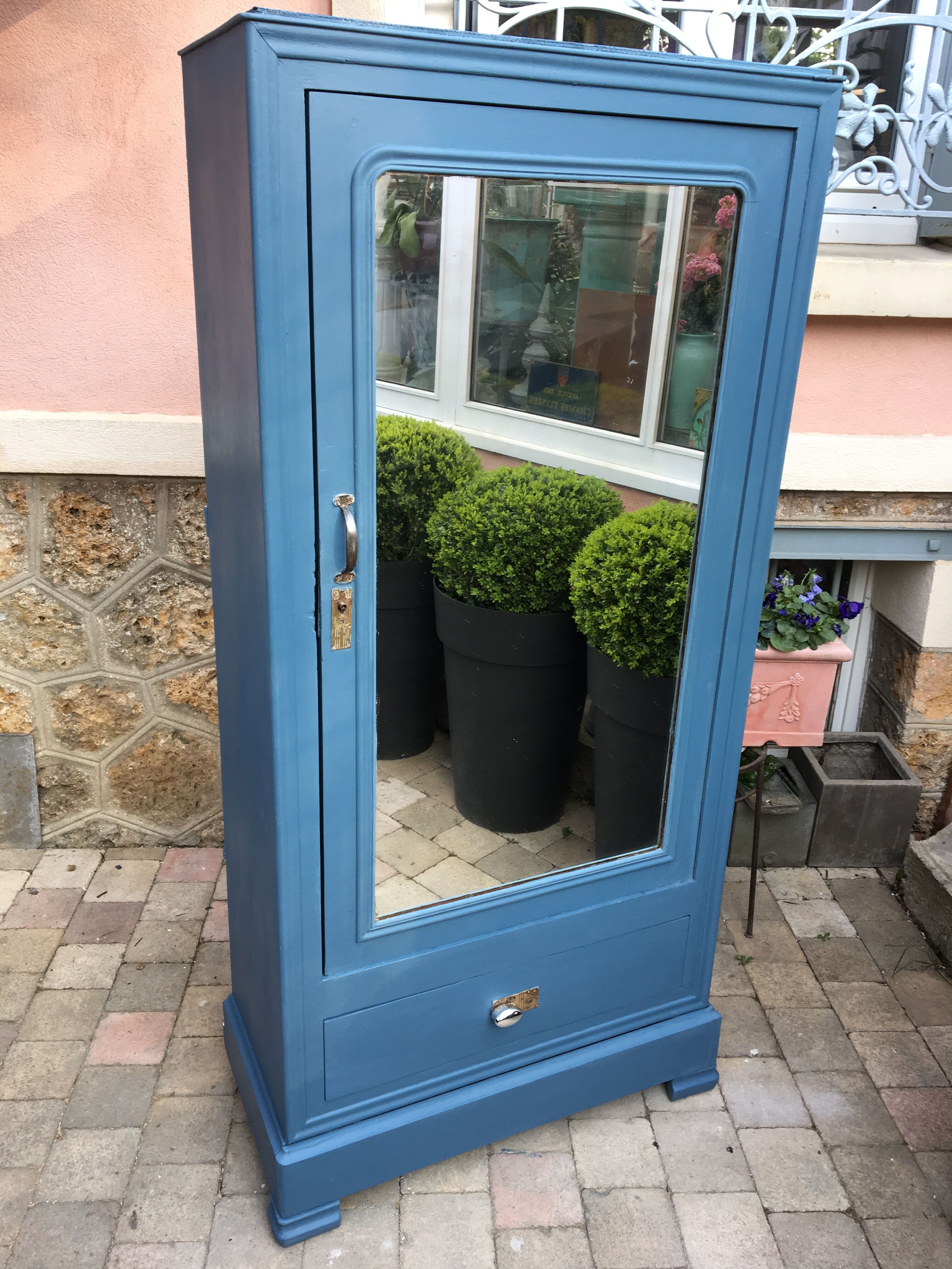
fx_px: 1063
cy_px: 634
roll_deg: -2.3
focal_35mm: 29
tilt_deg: -20.0
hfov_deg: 48.2
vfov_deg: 61.7
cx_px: 476
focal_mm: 4.15
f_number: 2.2
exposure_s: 1/100
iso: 32
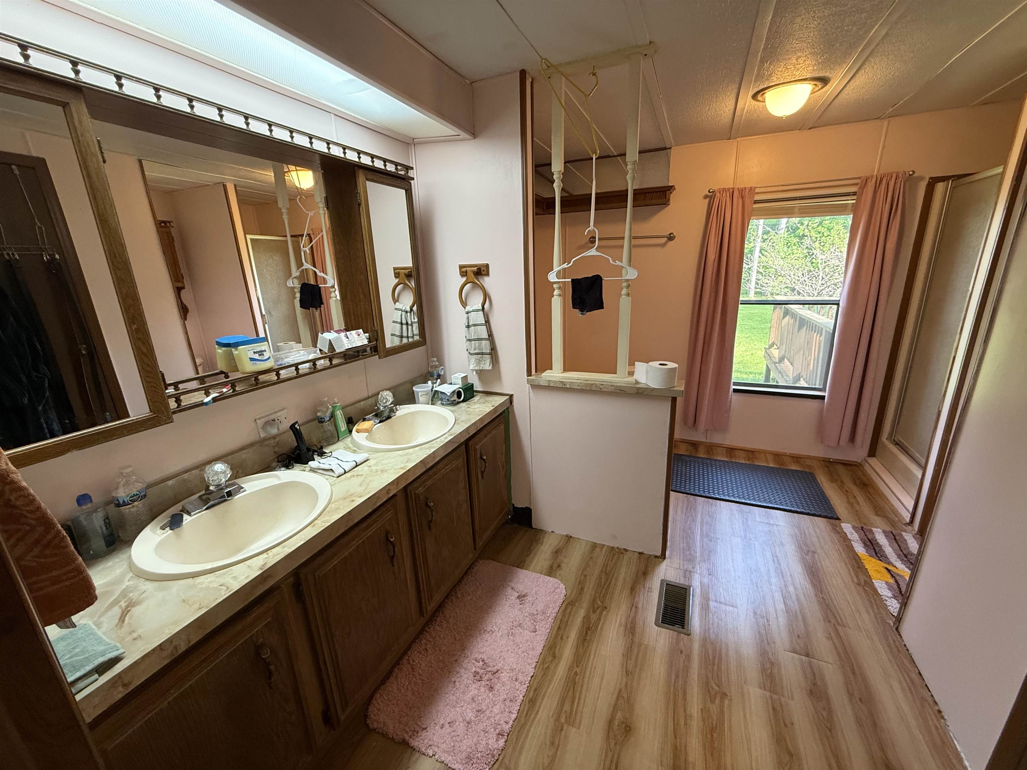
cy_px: 385
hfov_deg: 102.1
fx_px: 415
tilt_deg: -16.2
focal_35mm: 14
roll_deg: +1.7
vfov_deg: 85.7
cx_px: 514
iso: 320
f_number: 2.2
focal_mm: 2.22
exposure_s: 1/60
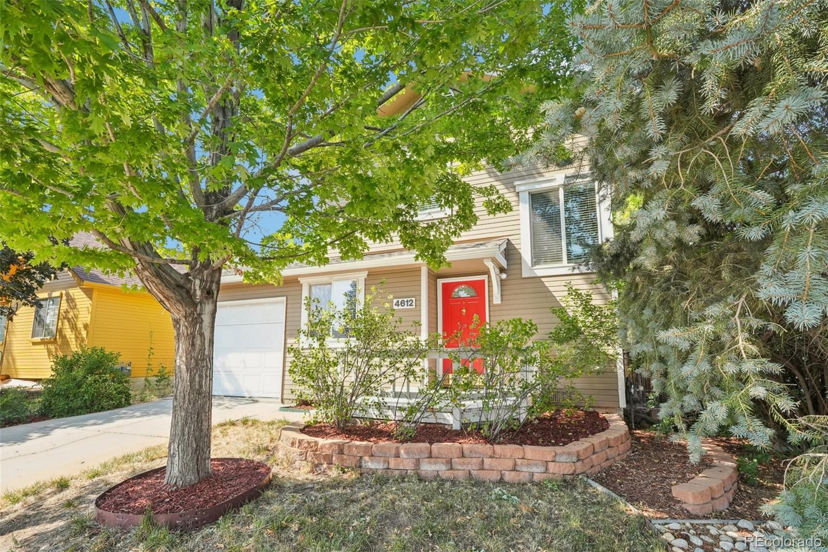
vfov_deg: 71.5
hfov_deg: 94.5
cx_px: 414
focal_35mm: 17
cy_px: 276
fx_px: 383
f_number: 8
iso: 800
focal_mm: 11.1
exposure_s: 1/250
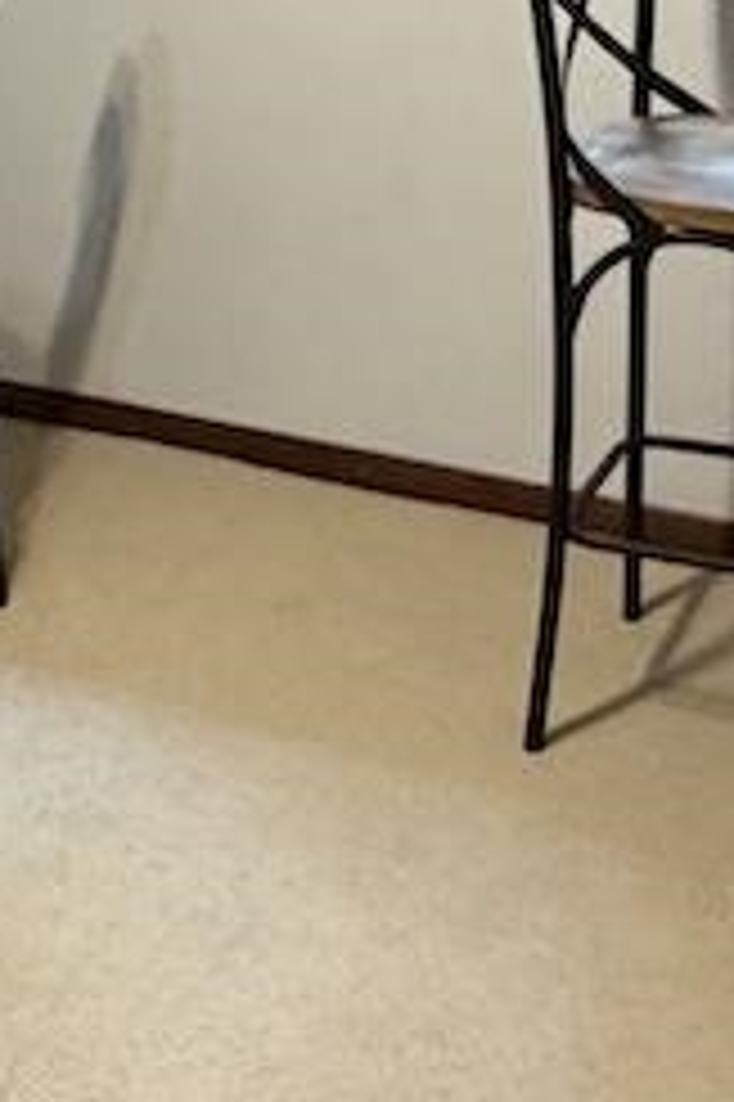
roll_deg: +0.9
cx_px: -18
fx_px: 2327
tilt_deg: -16.2
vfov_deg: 26.3
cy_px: 274
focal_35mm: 76
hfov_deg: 17.5
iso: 500
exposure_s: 1/60
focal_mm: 2.22
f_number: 2.2
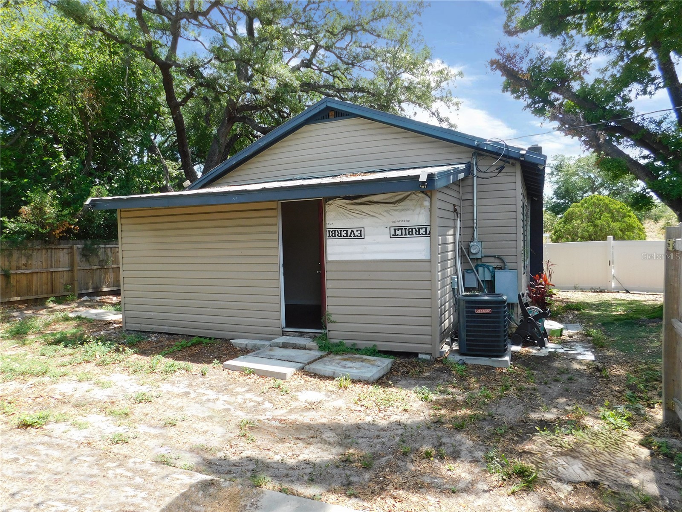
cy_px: 256
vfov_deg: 58.9
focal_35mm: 23
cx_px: 341
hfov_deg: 73.9
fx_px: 453
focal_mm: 4
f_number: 3
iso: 125
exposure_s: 1/400
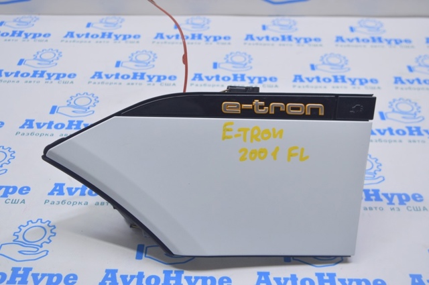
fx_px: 518
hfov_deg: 45.0
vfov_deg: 30.8
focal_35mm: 44
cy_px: 142
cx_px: 214
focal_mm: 29
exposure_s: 1/25
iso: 400
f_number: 5.6
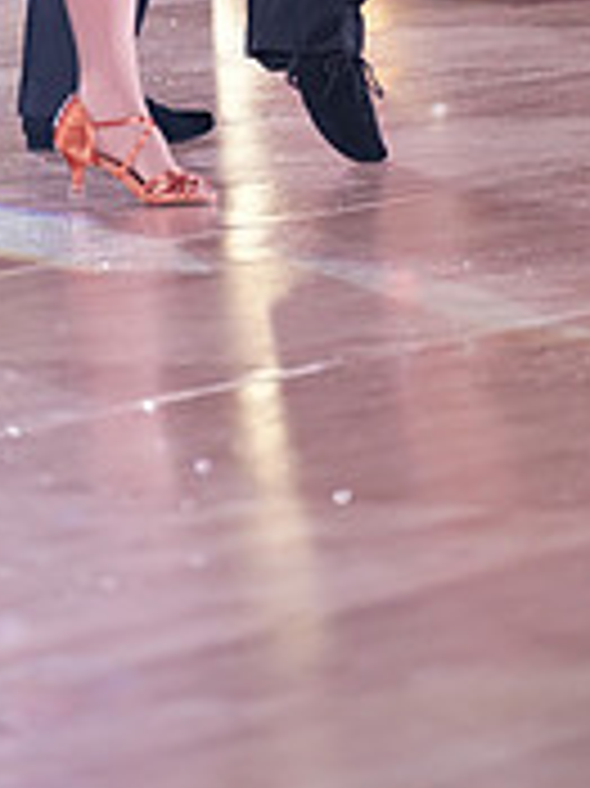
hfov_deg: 4.9
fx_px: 6894
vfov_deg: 6.4
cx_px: -29
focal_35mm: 303
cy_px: -464
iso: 2500
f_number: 2.8
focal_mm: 95
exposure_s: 1/320
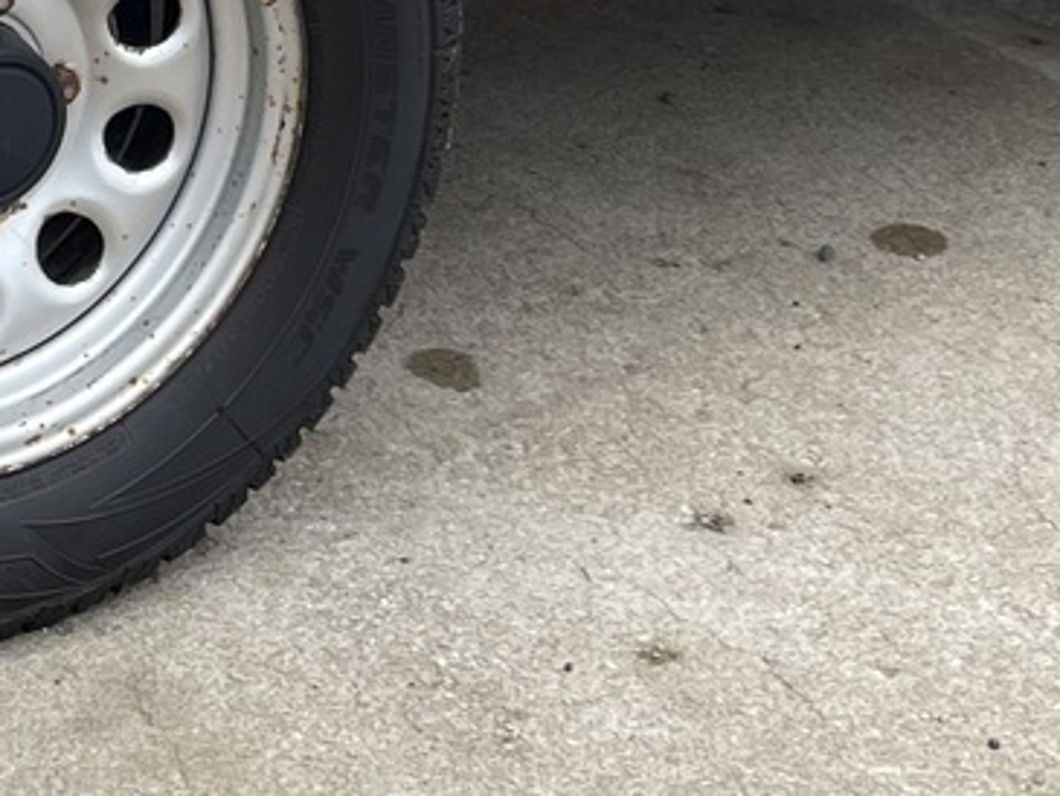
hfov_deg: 17.2
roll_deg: -0.3
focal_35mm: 114
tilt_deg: -10.4
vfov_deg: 11.8
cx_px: 415
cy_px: -747
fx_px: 3492
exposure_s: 1/188
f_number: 1.6
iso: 32
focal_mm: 4.2
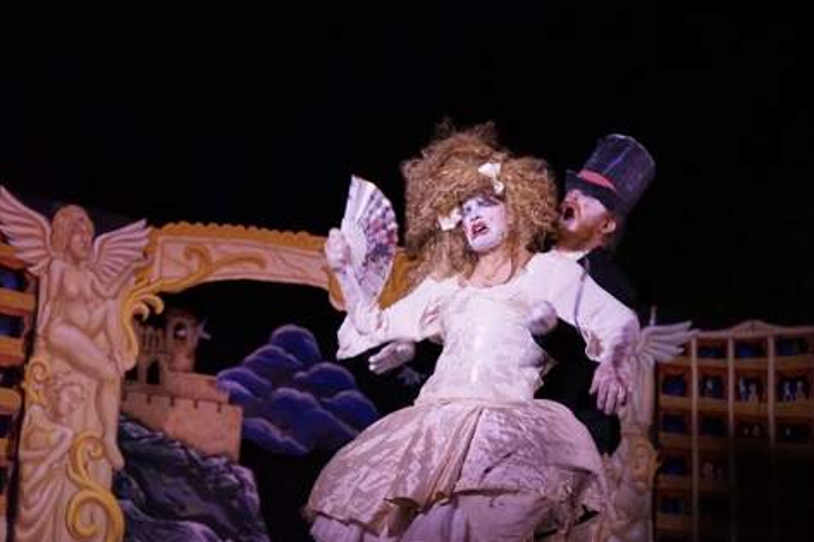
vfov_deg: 21.2
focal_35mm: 64
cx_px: 410
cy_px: 274
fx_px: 1447
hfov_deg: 31.4
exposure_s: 1/125
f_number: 5.6
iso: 6400
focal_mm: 63
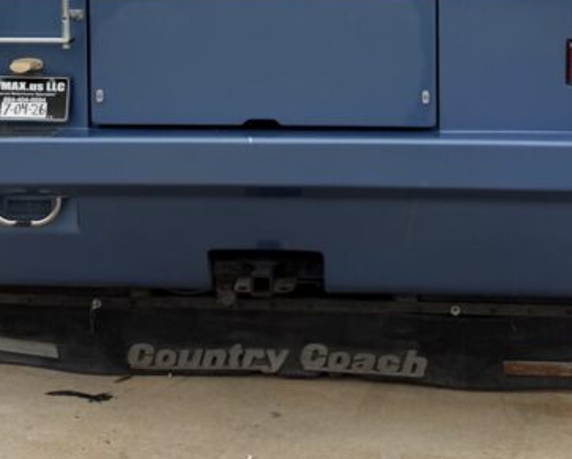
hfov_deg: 28.7
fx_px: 1118
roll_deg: -2.2
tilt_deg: +2.5
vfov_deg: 21.8
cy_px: -63
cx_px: 304
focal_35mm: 66
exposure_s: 1/188
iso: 64
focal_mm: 6.76
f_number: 1.78
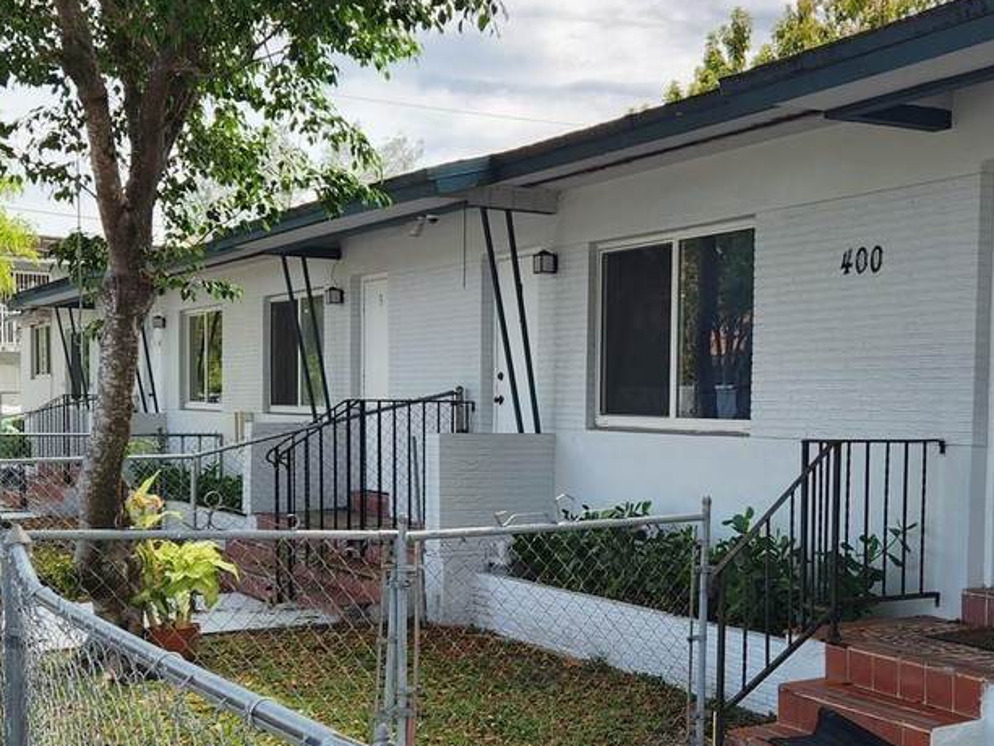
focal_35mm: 48
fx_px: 1379
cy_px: 459
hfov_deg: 39.4
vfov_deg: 30.2
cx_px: 608
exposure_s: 1/1182
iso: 20
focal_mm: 5.4
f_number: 1.8
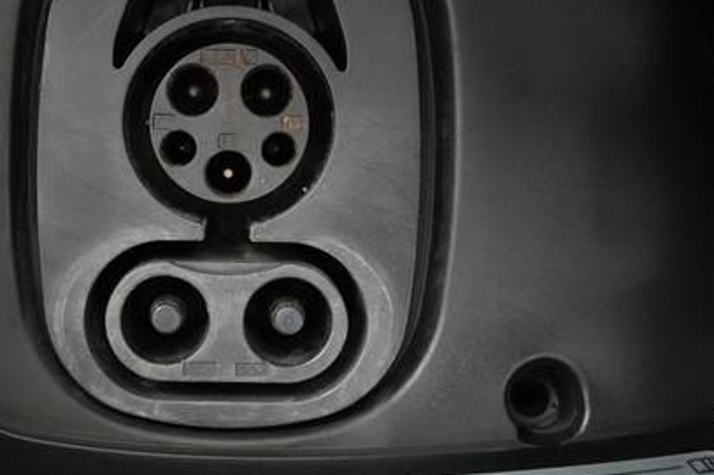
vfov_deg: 30.3
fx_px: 872
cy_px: 156
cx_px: 221
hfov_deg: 43.7
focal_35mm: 44
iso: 6400
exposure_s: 1/60
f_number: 3.5
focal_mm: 28
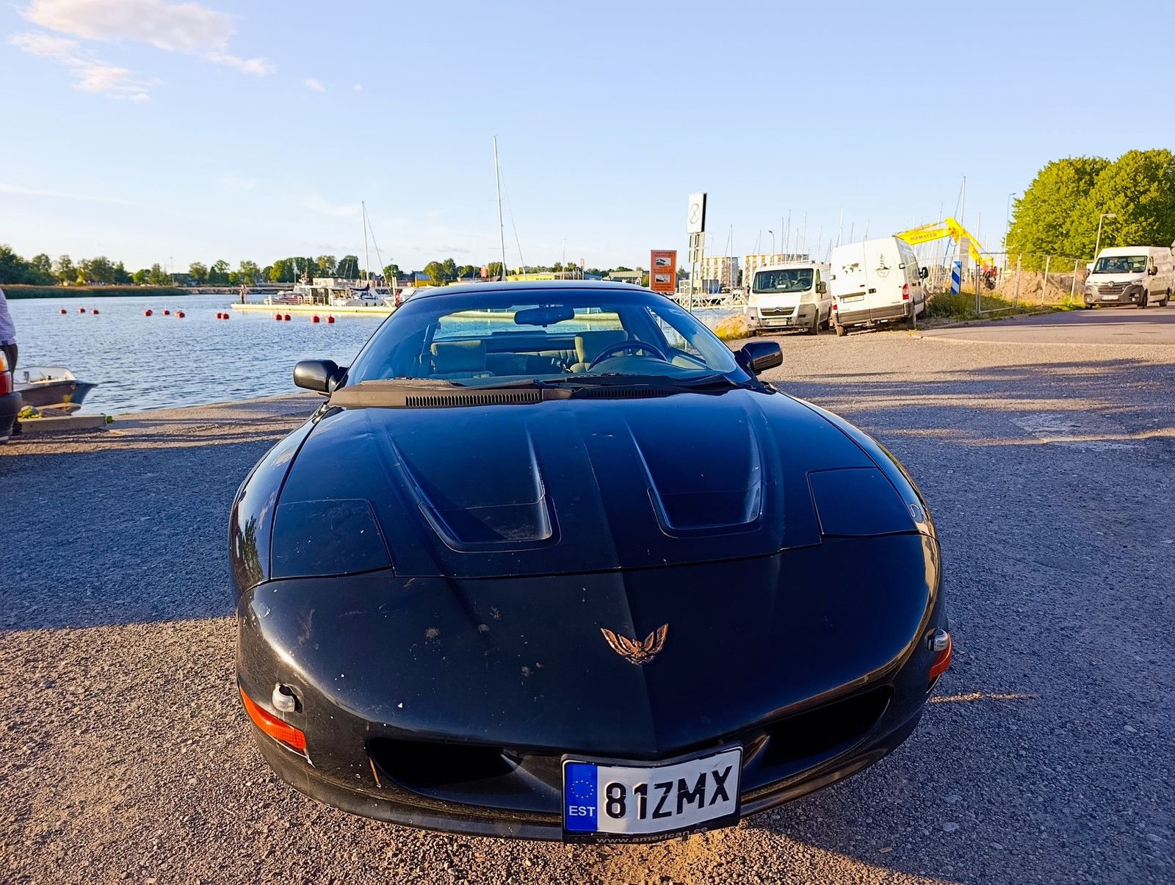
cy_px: 442
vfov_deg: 59.0
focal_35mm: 23
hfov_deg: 73.8
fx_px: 782
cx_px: 588
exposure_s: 1/243
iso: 50
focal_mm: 6.11
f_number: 1.65
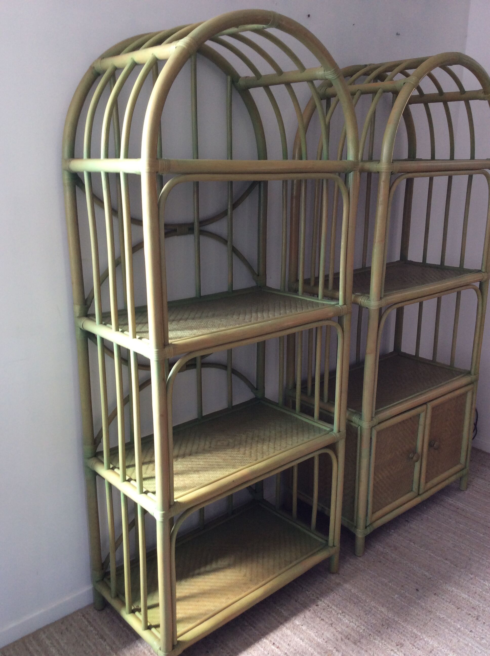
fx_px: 606
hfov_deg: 44.1
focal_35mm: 32
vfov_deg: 56.9
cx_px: 245
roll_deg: -0.7
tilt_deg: -15.7
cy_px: 328
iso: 40
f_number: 2.4
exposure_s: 1/25
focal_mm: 3.3
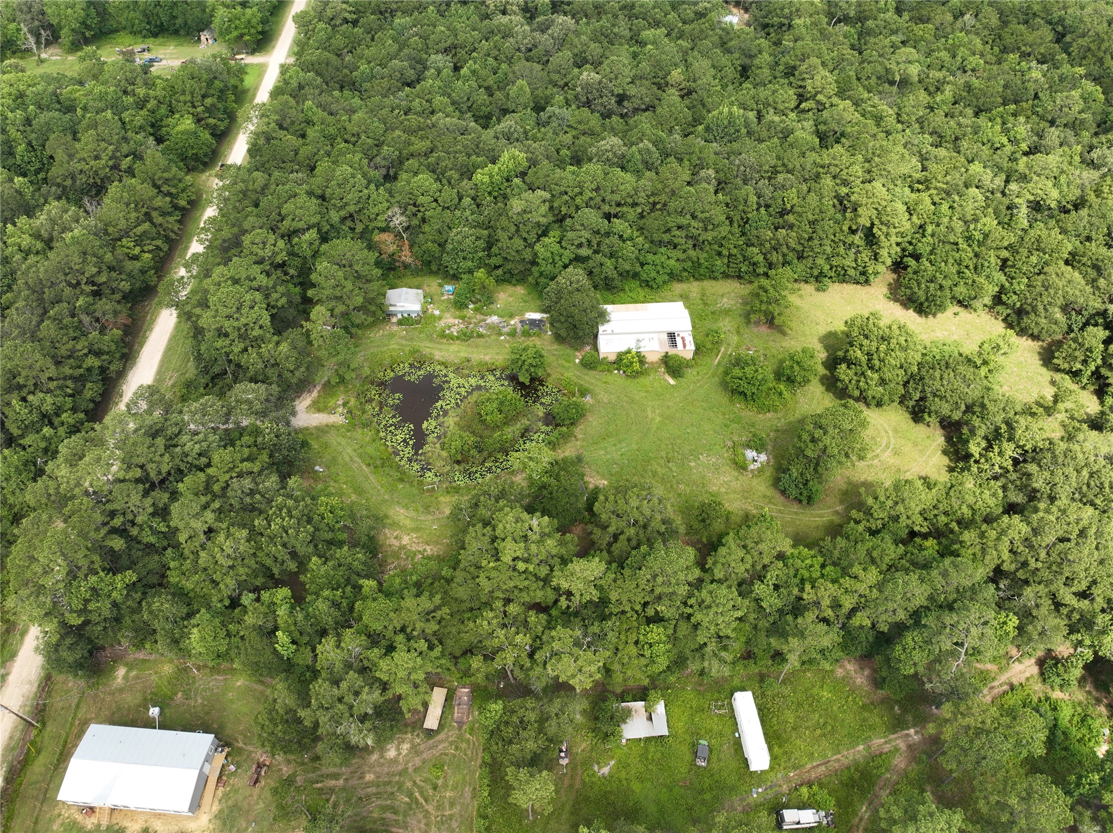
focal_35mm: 24
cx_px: 556
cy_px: 416
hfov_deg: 71.6
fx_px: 771
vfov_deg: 56.8
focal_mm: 12.29
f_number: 4
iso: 130
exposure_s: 1/350
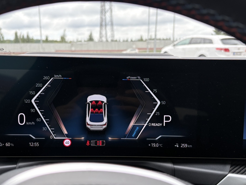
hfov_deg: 52.5
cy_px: 113
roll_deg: +0.6
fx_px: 249
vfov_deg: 40.5
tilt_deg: -13.4
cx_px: 107
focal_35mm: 35
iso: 64
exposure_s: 1/503
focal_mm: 5.96
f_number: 1.6
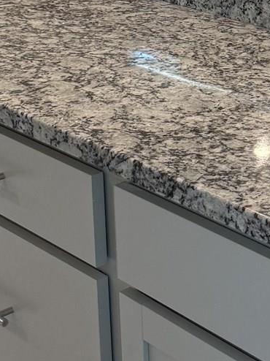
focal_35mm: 112
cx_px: 220
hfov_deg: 13.1
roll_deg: +1.5
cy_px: 28
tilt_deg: -13.7
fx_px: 1166
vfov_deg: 17.3
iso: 100
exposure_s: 1/150
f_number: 1.78
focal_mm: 6.76
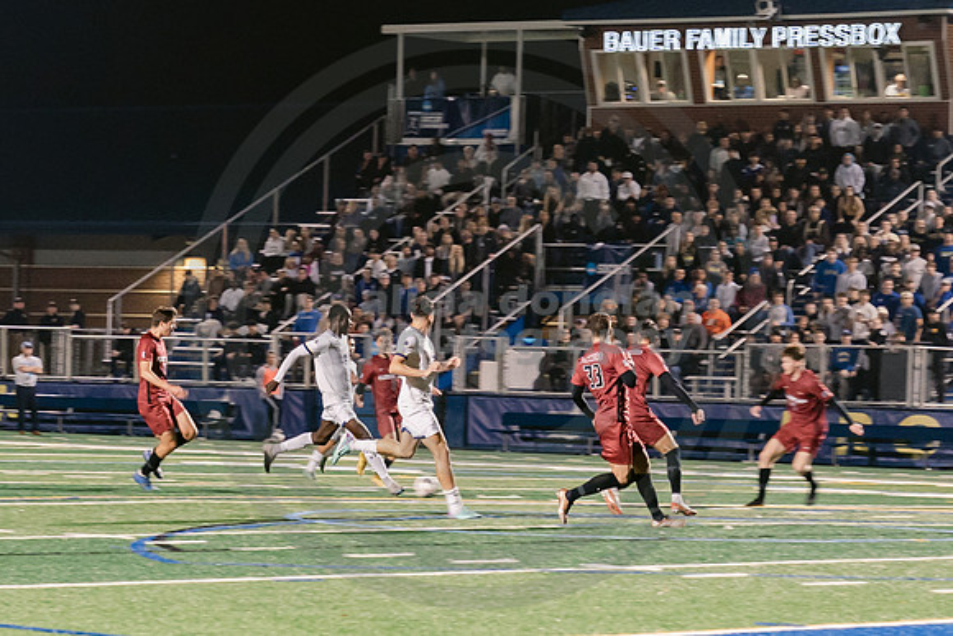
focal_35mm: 184
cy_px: 421
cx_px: 270
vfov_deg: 7.4
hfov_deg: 11.1
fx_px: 4884
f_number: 4
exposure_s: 1/160
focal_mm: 70
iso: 2500
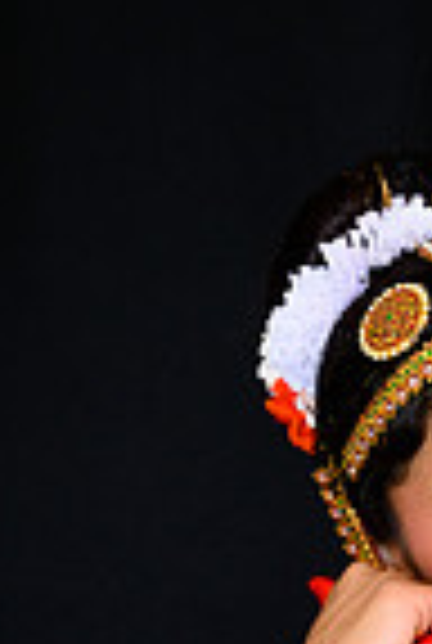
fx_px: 2812
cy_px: 923
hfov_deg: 8.7
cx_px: 405
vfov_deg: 12.5
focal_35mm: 157
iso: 1000
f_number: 4
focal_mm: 50
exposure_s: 1/125
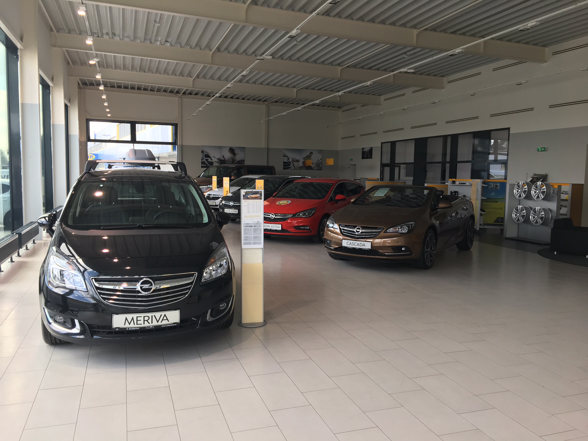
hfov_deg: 61.7
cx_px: 294
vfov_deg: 48.2
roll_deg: -1.1
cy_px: 220
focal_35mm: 29
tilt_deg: -4.5
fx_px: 493
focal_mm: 4.15
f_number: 2.2
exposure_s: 1/100
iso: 32
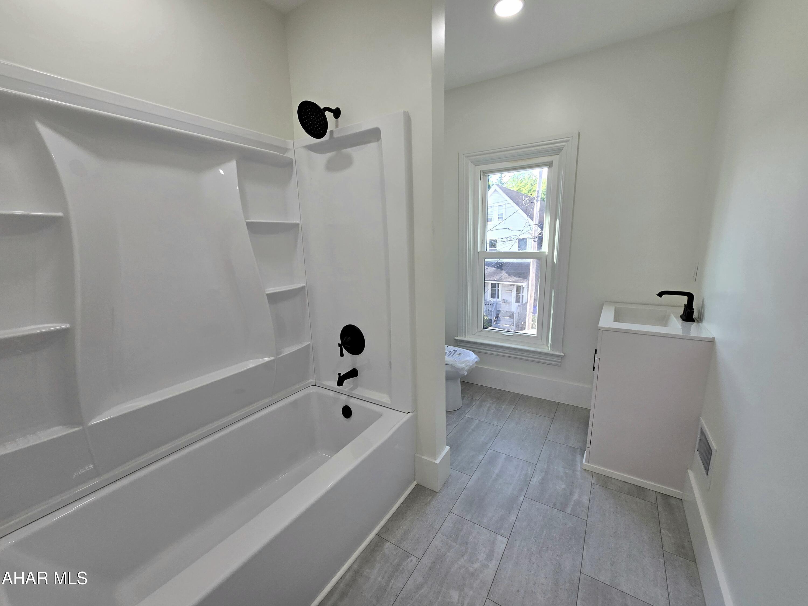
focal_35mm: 13
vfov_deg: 89.9
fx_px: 303
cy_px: 303
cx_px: 404
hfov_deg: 106.2
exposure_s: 1/120
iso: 64
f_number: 2.2
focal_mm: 2.2
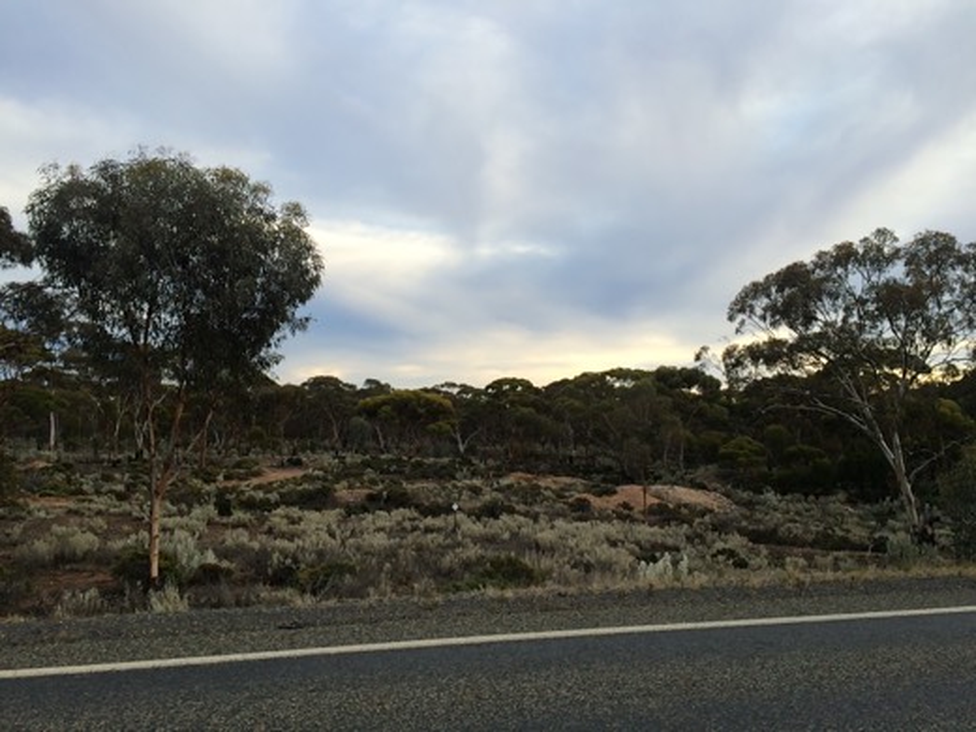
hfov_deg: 61.7
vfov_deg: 48.2
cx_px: 488
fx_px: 818
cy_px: 366
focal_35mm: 29
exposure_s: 1/173
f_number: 2.2
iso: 32
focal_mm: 4.15
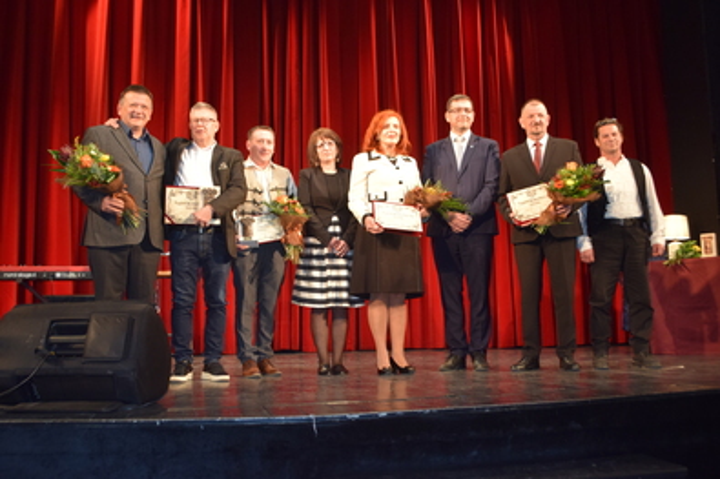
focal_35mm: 33
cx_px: 360
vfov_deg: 39.9
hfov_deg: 57.2
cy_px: 240
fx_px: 660
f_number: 5.6
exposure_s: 1/90
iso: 800
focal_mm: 22
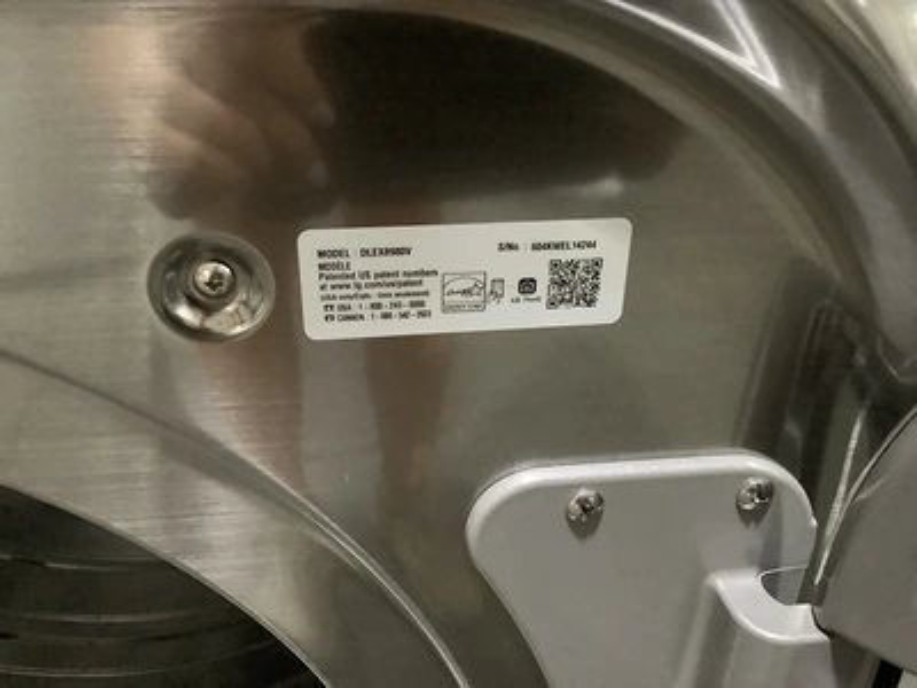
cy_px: 344
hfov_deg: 58.4
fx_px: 821
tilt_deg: -27.3
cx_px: 458
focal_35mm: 31
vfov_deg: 45.4
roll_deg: -0.9
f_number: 2.4
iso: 800
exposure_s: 1/20
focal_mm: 3.3
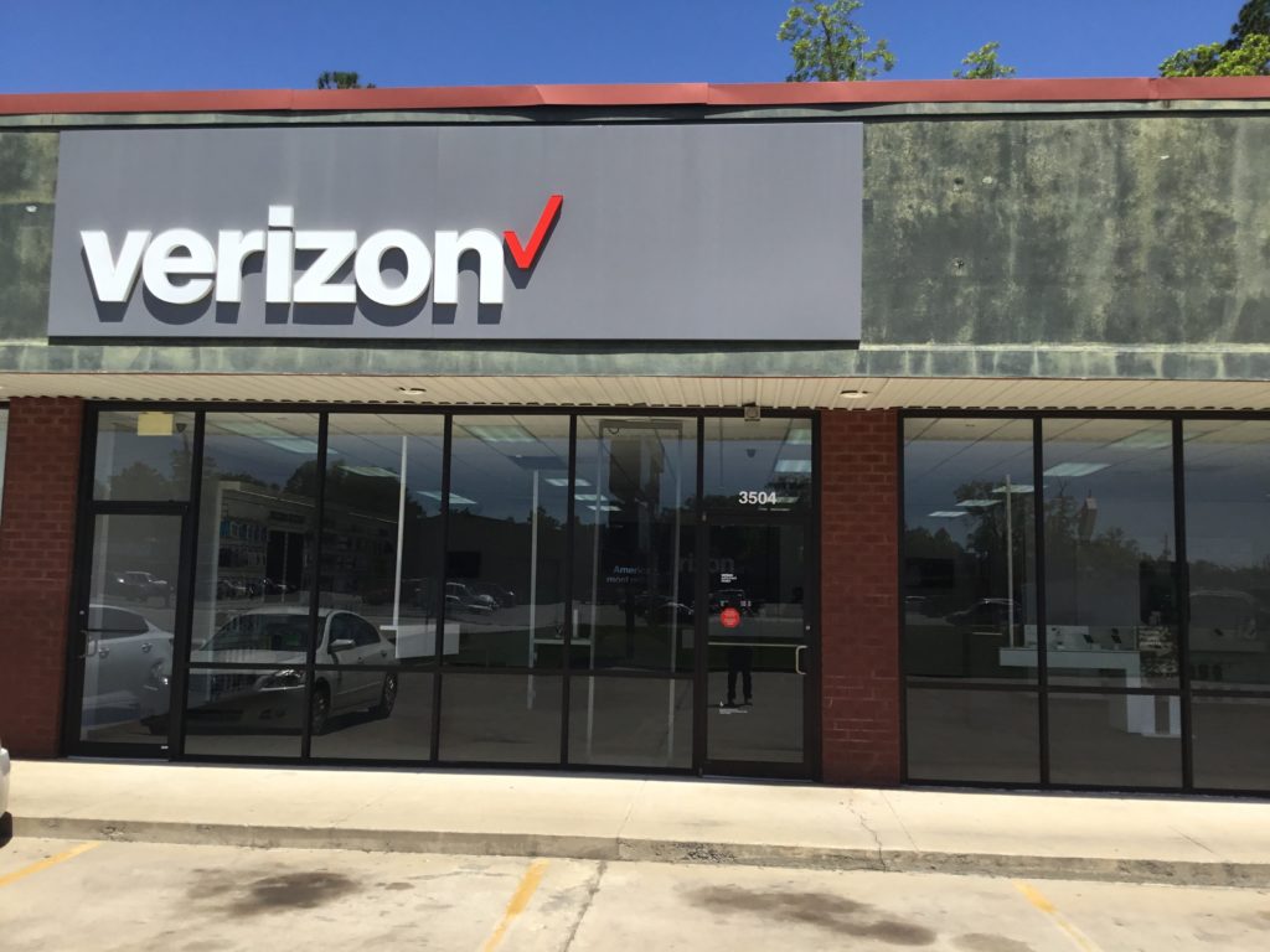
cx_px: 635
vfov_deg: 45.4
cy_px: 476
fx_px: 1137
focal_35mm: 31
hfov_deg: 58.4
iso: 25
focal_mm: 3.3
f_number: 2.4
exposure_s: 1/1481
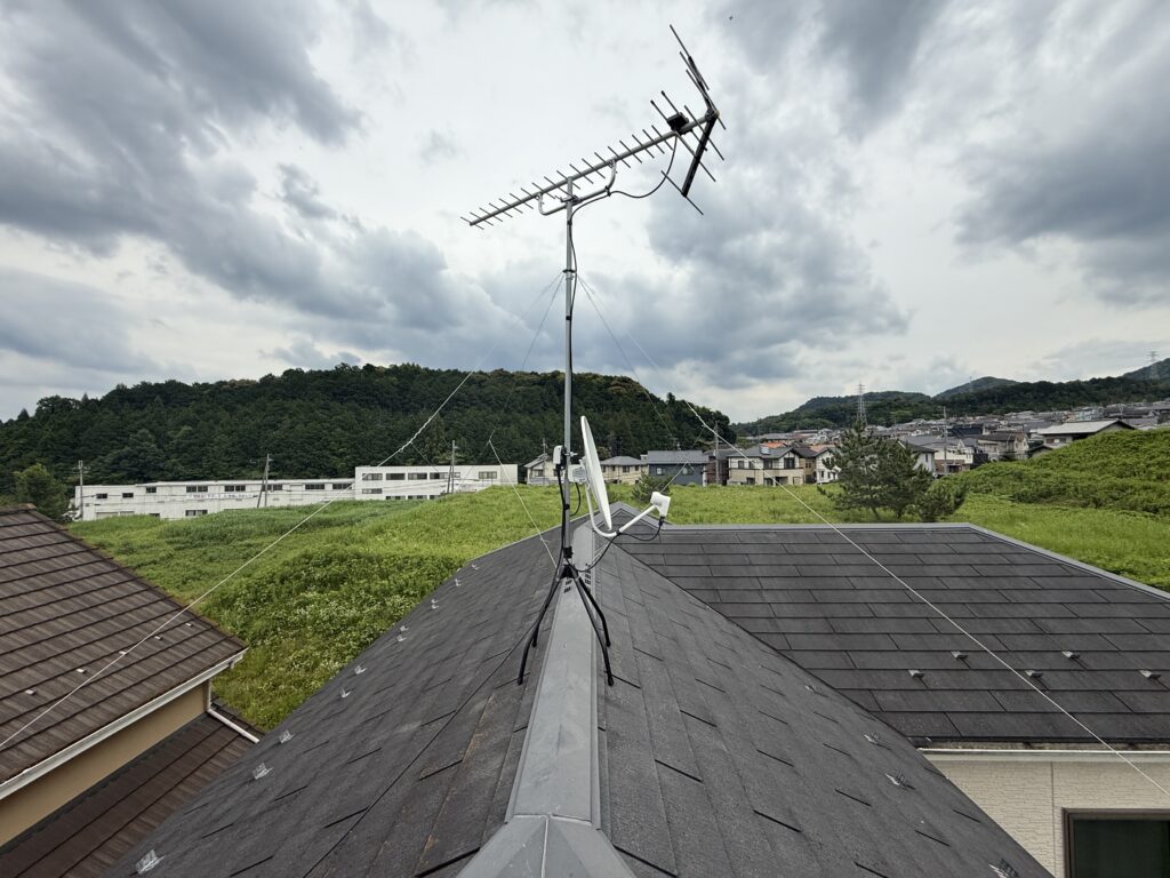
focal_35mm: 14
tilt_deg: +1.8
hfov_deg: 102.1
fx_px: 473
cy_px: 439
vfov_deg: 85.7
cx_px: 585
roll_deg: +1.5
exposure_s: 1/2410
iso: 50
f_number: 2.2
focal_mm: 2.22
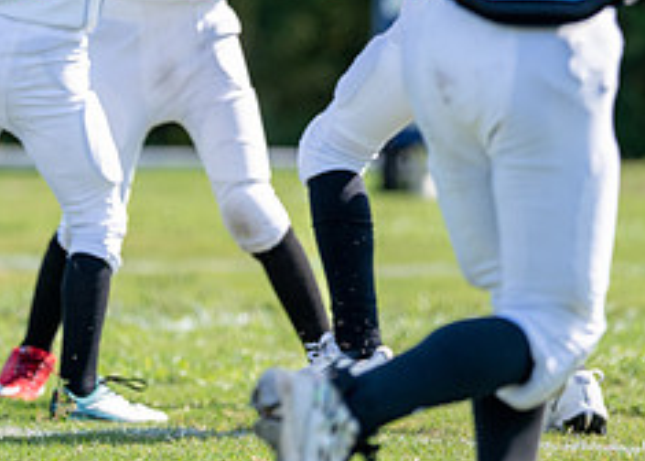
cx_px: -129
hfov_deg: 5.1
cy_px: -177
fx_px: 7146
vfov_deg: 3.7
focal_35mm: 390
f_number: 2.8
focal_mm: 130
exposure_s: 1/2000
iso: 160
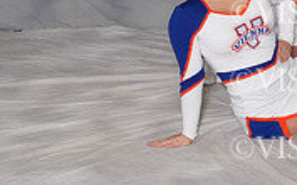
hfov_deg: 12.0
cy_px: -90
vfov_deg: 7.7
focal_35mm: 166
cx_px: 473
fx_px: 1339
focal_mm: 33
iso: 800
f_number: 8
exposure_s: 1/80
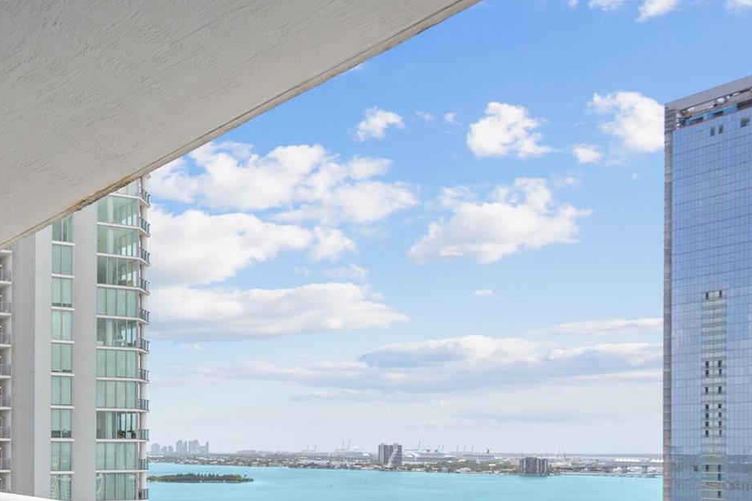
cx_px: 178
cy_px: 423
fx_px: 647
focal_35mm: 31
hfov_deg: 56.9
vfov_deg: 40.0
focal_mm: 18
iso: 640
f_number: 8
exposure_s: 1/400
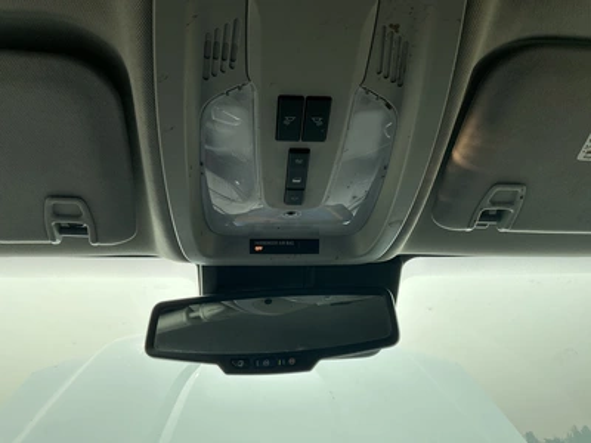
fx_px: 478
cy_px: 222
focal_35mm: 28
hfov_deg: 63.4
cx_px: 296
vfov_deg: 49.7
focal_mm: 3
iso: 25
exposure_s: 1/635
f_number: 1.8
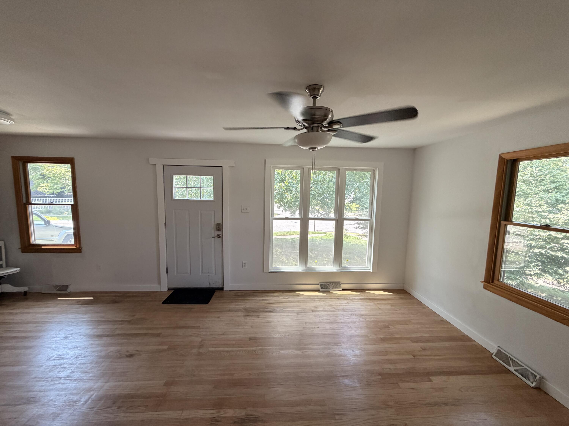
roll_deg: -0.4
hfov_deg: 102.1
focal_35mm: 14
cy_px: 213
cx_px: 284
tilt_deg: -6.2
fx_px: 230
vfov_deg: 85.7
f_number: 2.2
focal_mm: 2.22
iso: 160
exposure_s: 1/121
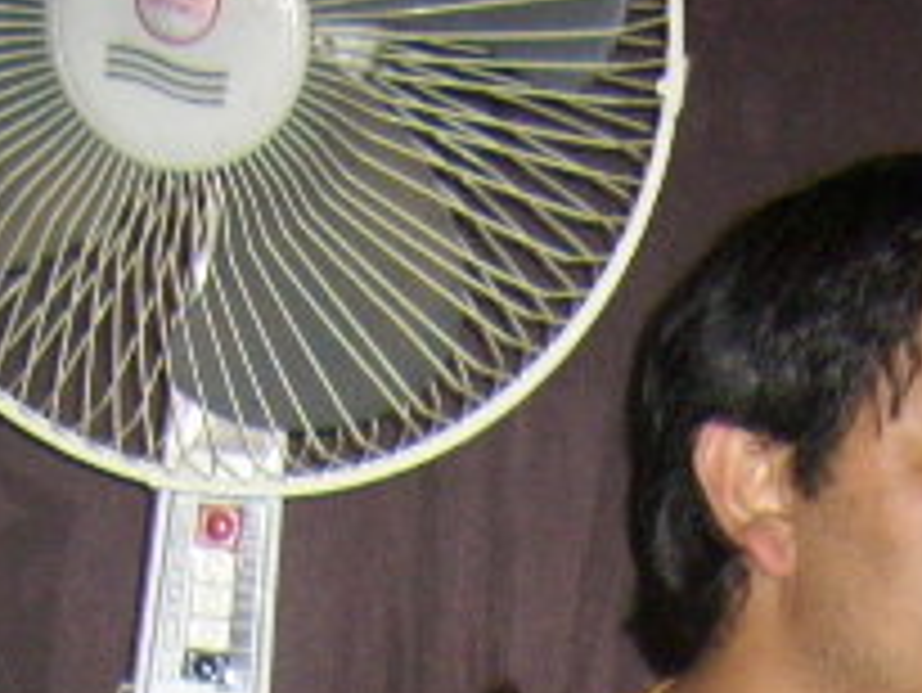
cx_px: 891
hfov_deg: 11.2
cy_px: 1656
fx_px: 4664
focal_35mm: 175
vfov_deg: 7.9
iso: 218
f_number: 2.8
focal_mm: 5.95
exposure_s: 1/30
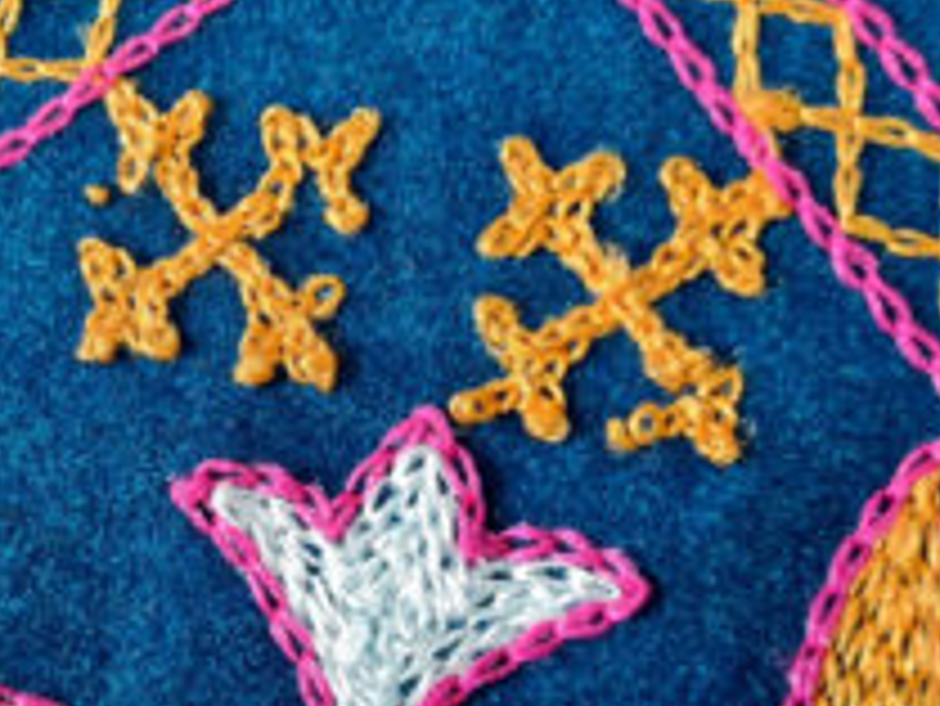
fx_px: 2364
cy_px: 371
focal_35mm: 87
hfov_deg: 22.1
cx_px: 162
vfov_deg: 17.0
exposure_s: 1/120
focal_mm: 5.4
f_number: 1.8
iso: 200
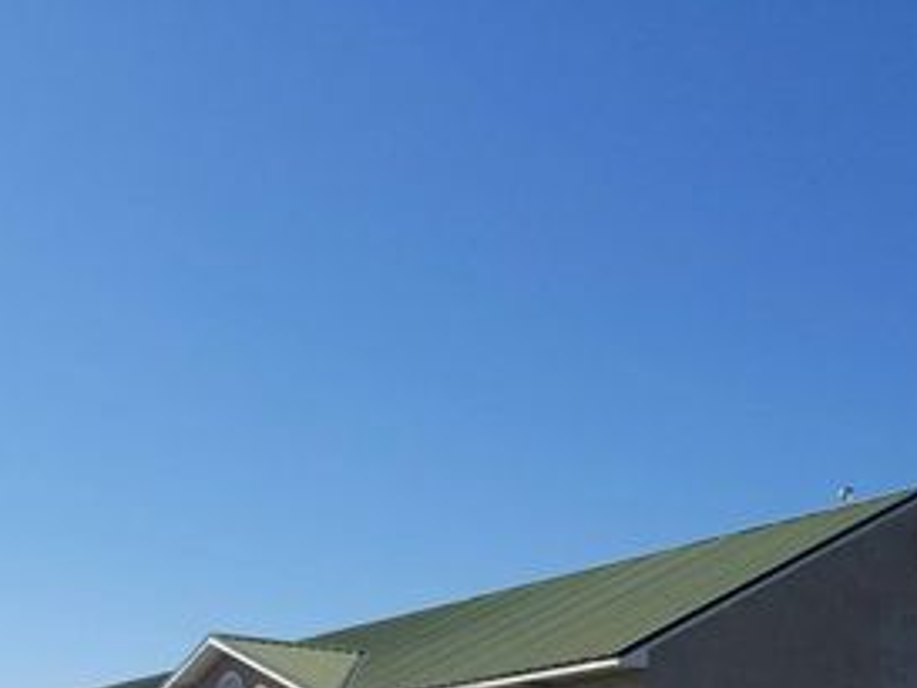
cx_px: 208
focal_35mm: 61
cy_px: 802
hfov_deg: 31.0
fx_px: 1617
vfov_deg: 22.4
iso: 50
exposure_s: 1/3792
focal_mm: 4.25
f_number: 1.7
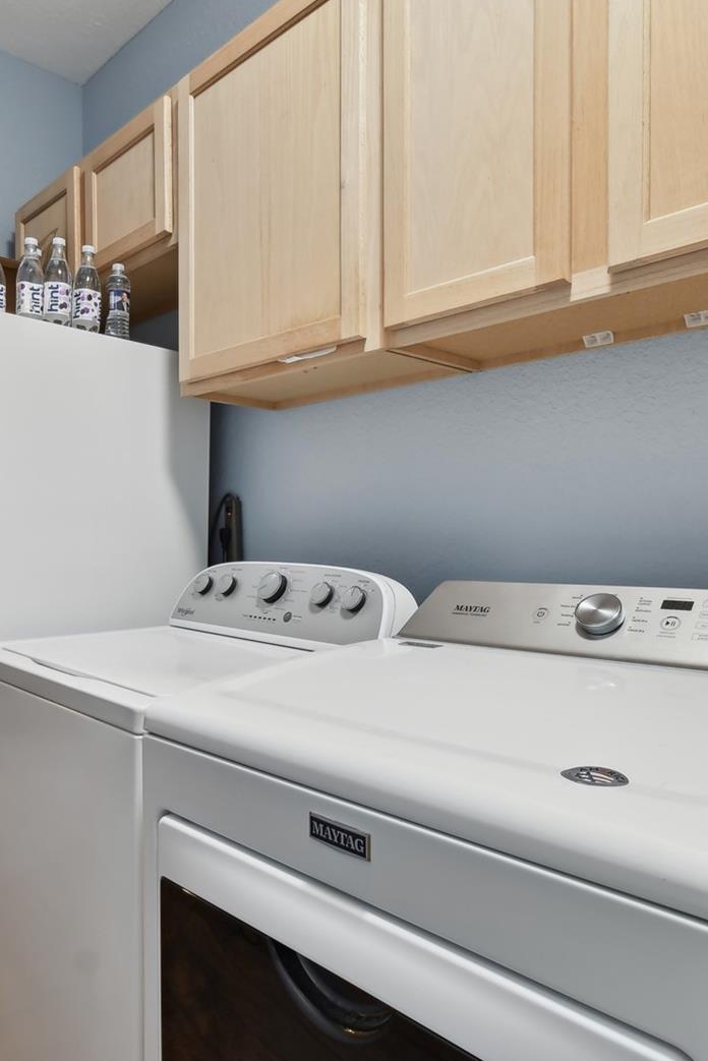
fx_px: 678
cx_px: 244
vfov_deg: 76.1
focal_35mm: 23
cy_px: 534
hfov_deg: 54.2
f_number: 7.1
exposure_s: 1/3.33
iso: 100
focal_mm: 10
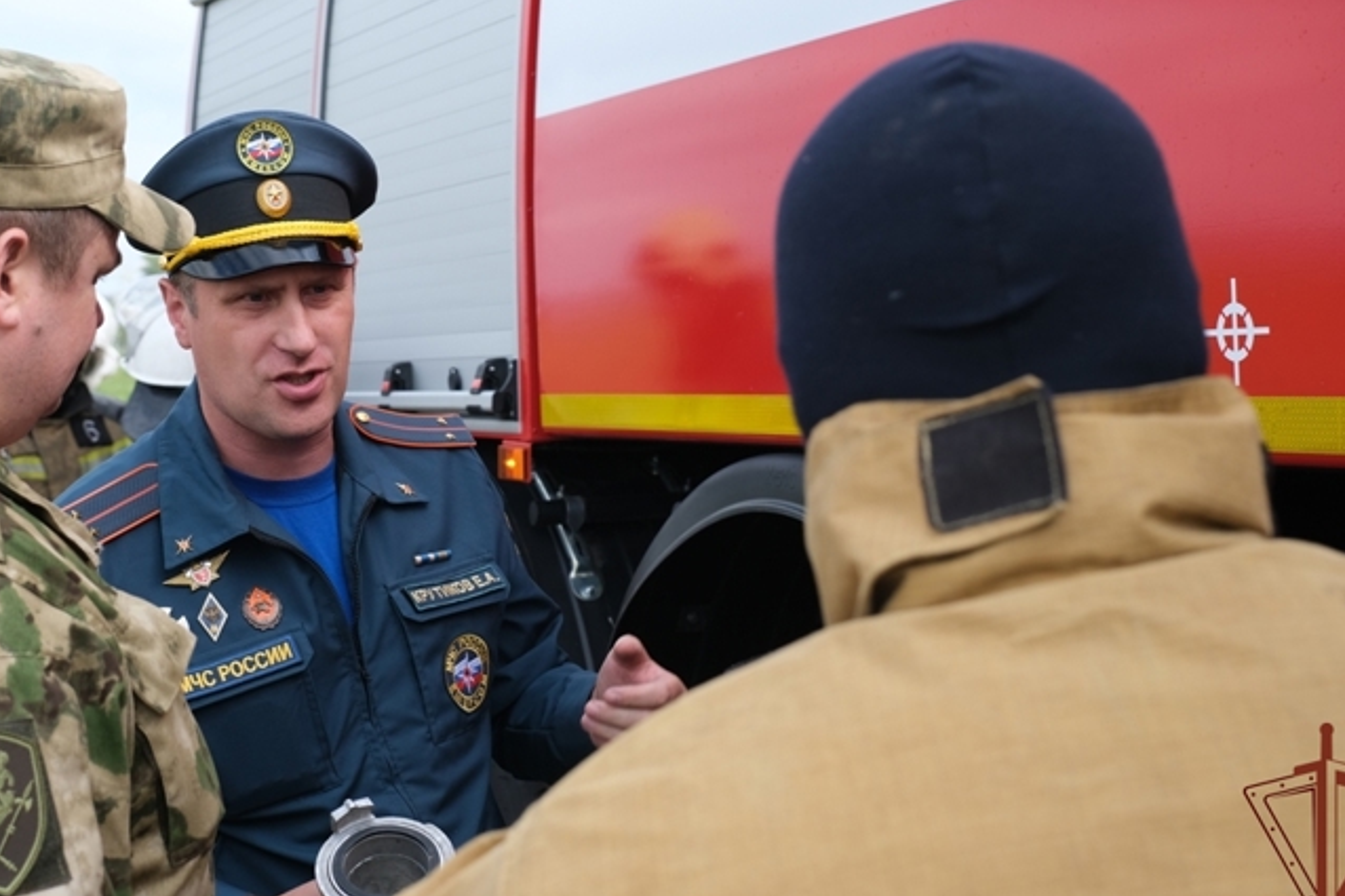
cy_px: 443
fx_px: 2241
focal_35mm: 60
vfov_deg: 22.6
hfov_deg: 33.4
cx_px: 630
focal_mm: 34.2
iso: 160
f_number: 5
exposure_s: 1/250
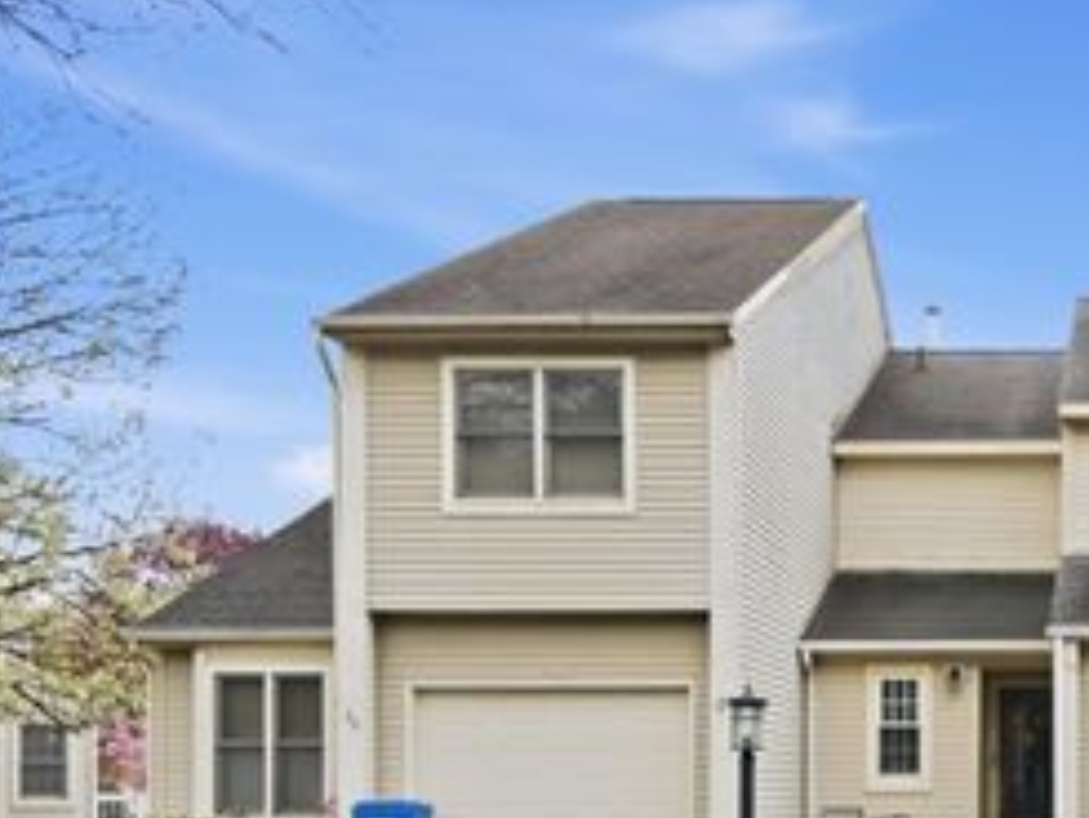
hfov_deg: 35.3
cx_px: 1085
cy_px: 602
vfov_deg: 29.3
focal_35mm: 49
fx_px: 1542
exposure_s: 1/6849
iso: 100
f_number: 1.8
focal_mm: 6.8
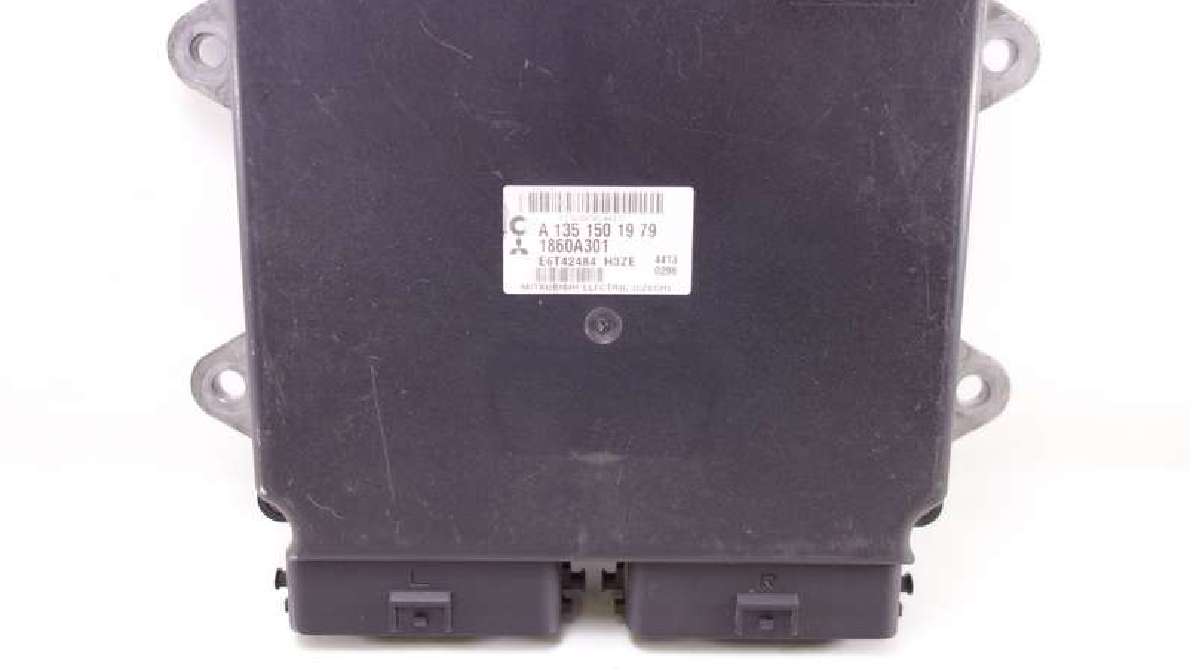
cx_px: 586
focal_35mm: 30
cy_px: 274
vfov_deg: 38.8
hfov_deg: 64.3
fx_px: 947
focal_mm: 10.4
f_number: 1.8
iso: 125
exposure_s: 1/50
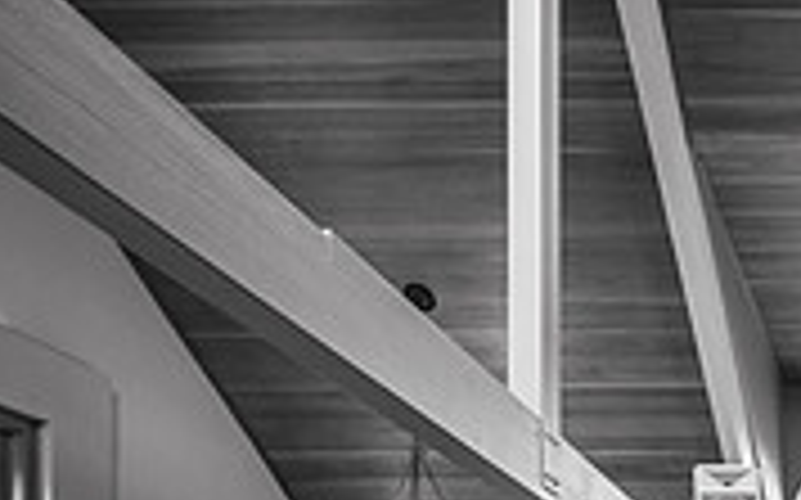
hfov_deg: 34.3
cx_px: 958
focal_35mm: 47
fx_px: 1025
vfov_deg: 22.0
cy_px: 779
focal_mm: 14
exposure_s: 1/160
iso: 1000
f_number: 4
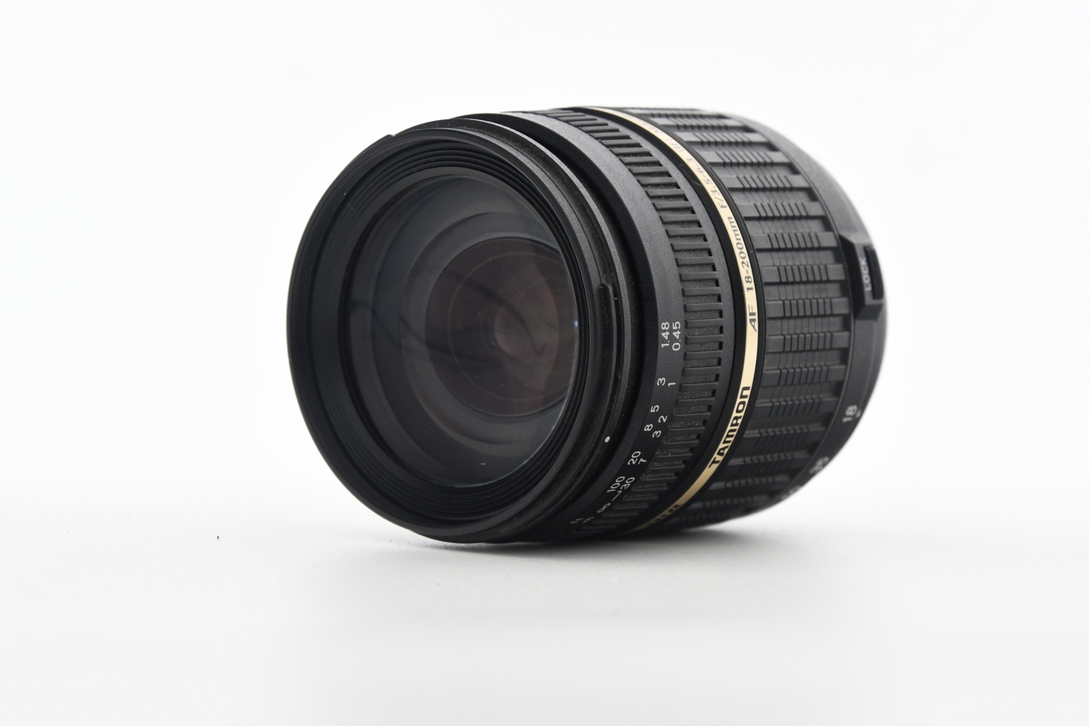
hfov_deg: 15.0
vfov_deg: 10.0
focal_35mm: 137
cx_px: 592
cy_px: 328
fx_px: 4144
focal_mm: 80
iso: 1000
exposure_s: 1/160
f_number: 8
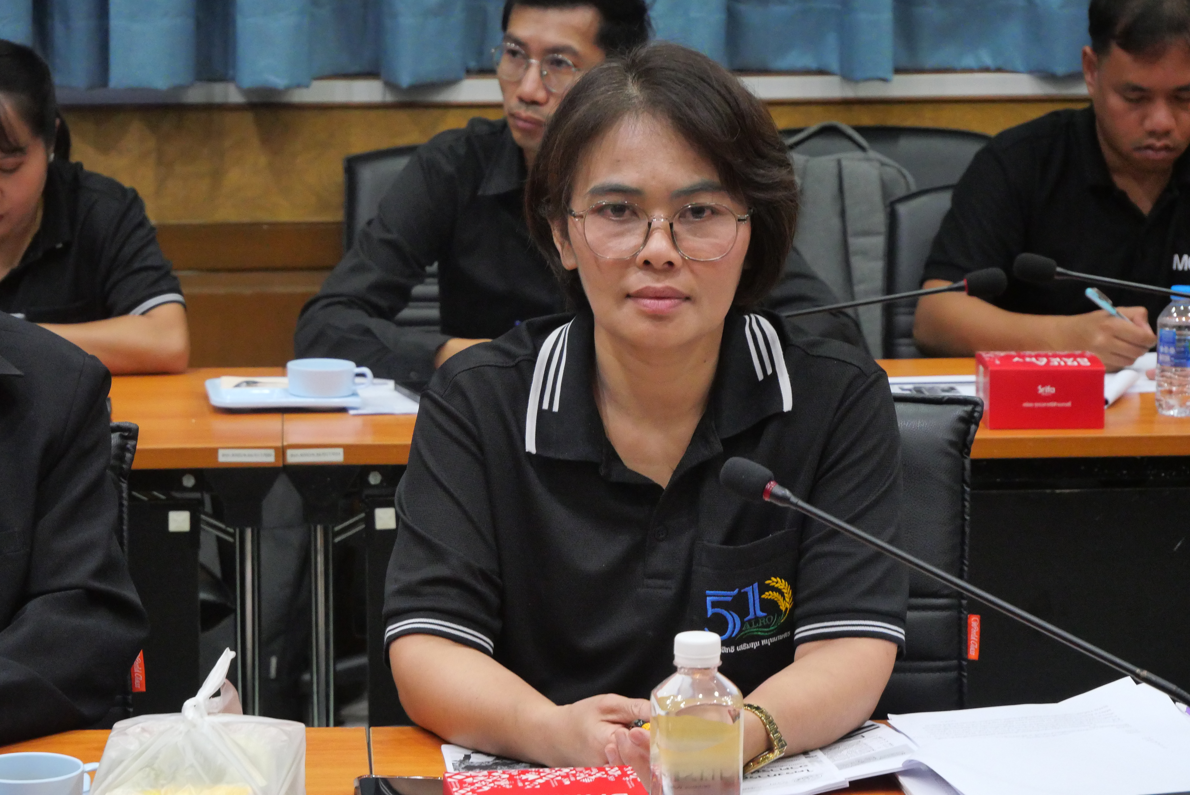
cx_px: 595
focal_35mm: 118
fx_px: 3903
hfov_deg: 17.3
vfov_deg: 11.6
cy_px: 398
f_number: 5.6
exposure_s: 1/80
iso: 3200
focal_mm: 57
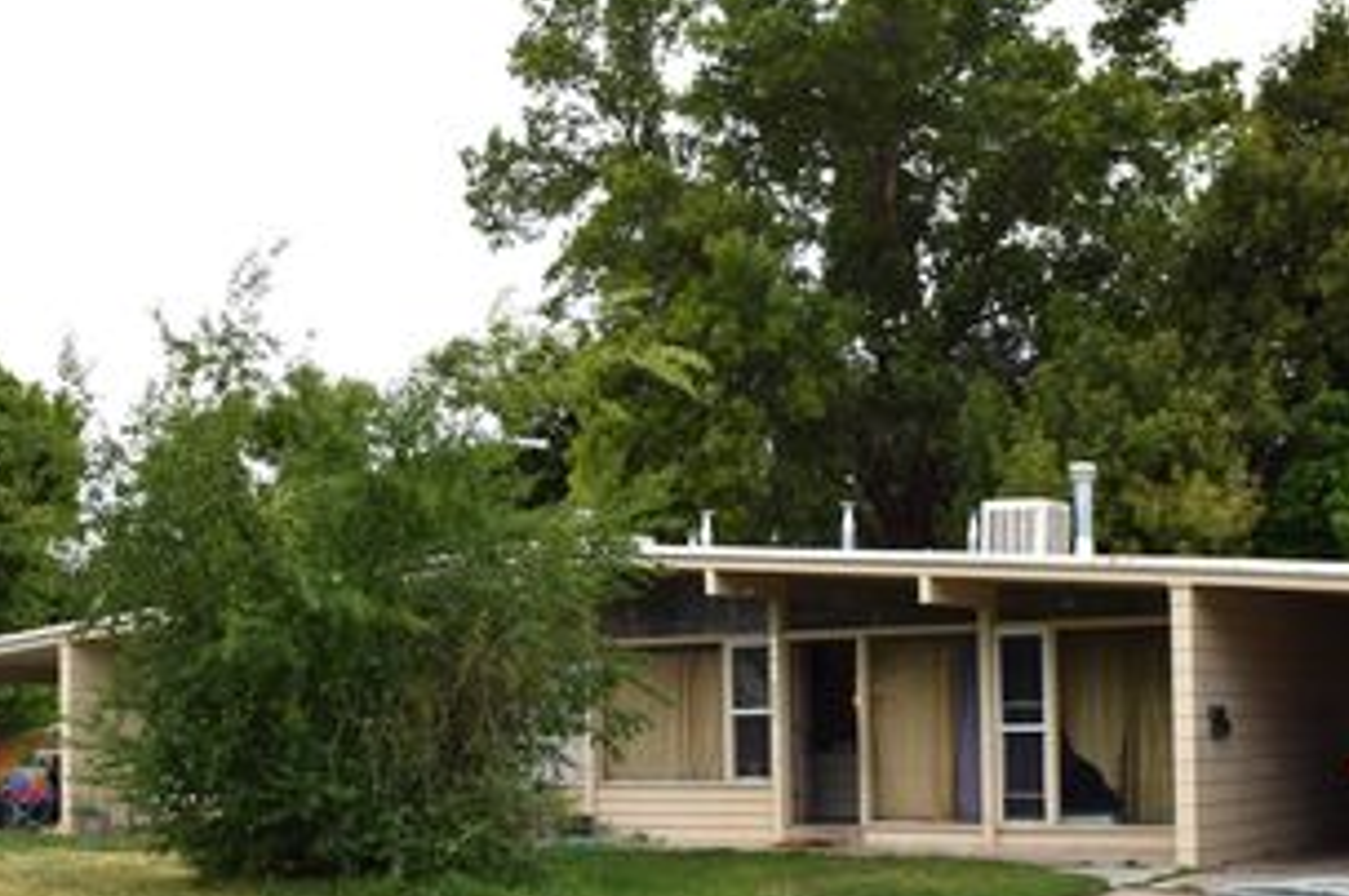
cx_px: 728
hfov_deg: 35.2
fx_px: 2127
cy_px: 676
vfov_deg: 23.5
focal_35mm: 57
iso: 100
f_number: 9
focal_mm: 23
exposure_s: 1/200
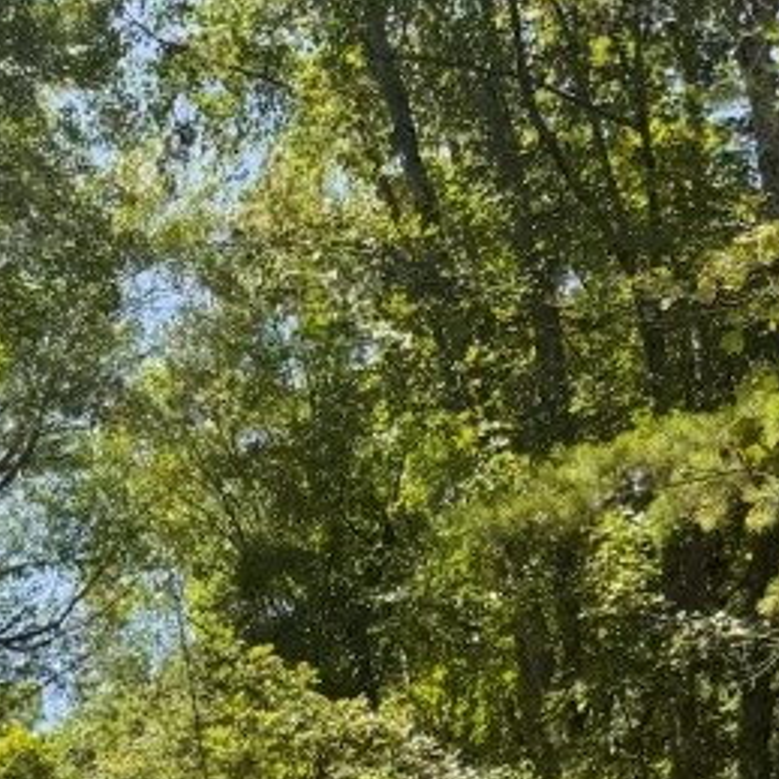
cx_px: 96
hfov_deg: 20.3
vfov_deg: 17.5
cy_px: 1320
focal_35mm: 84
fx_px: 2139
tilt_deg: +3.0
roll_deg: +1.5
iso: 80
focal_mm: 6.76
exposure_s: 1/1076
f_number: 1.78
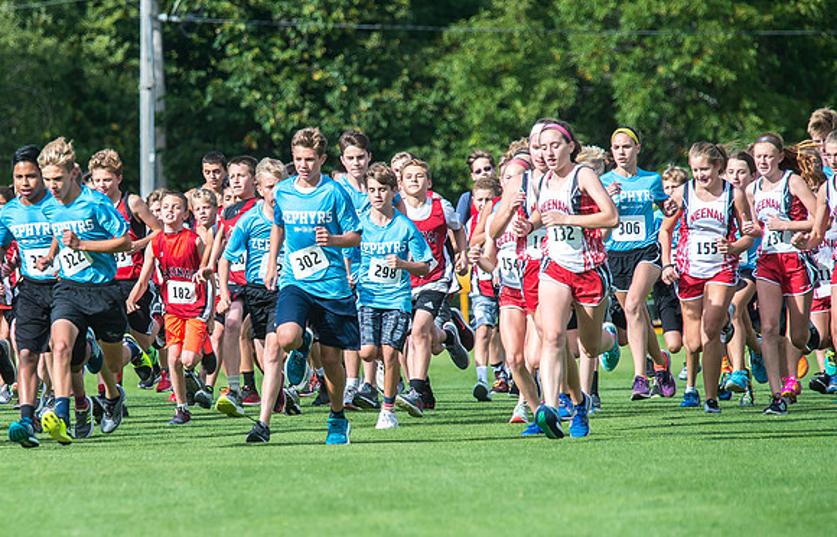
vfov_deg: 2.7
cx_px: 238
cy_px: 311
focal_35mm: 492
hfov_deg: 4.2
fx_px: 11316
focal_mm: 340
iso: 1000
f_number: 8
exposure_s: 1/2500
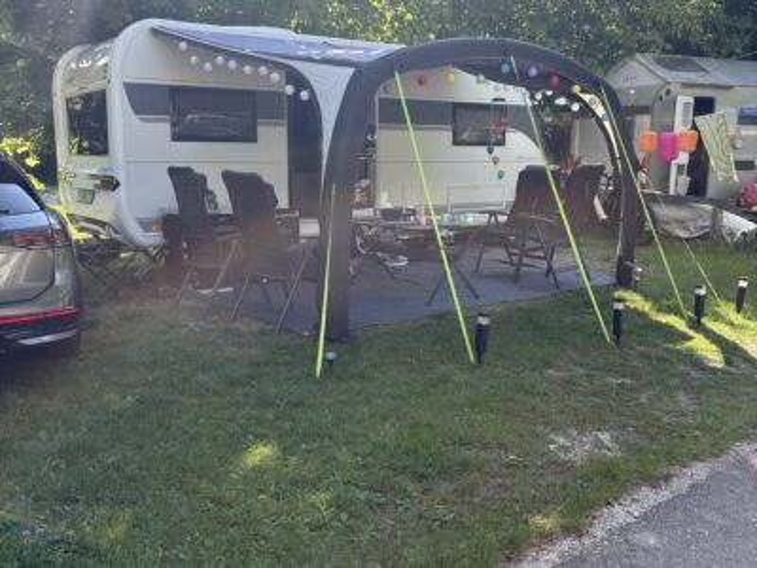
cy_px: 284
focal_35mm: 26
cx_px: 378
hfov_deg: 67.3
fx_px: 569
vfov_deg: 53.1
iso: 64
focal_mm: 5.96
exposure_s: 1/987
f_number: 1.6
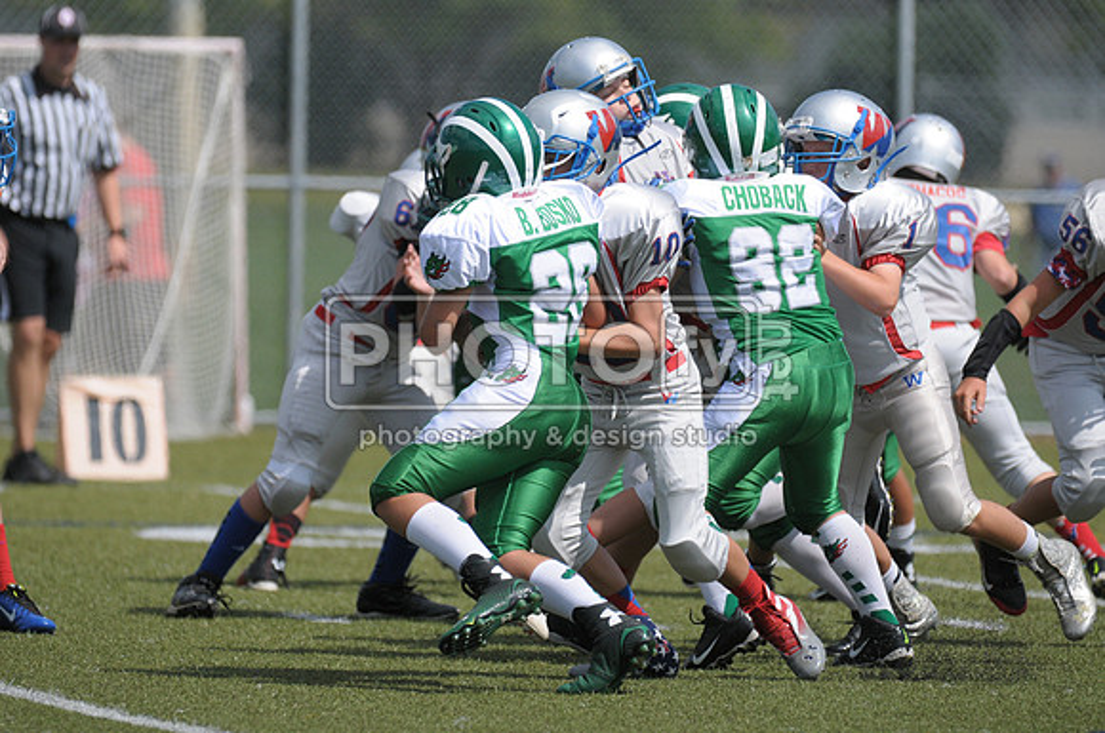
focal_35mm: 420
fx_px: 12874
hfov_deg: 4.9
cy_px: 366
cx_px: 552
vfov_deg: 3.3
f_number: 4
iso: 500
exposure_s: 1/5000
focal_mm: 280
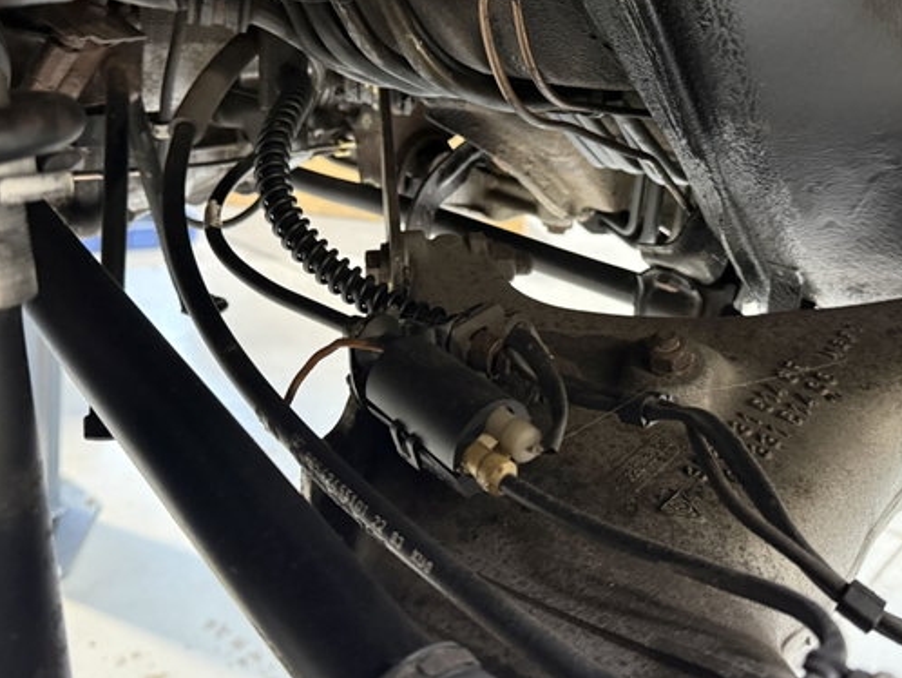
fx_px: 965
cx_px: 485
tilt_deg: -13.5
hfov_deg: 50.1
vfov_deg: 38.0
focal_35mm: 37
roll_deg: -7.3
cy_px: 192
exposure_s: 1/40
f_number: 1.78
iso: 1000
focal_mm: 6.76
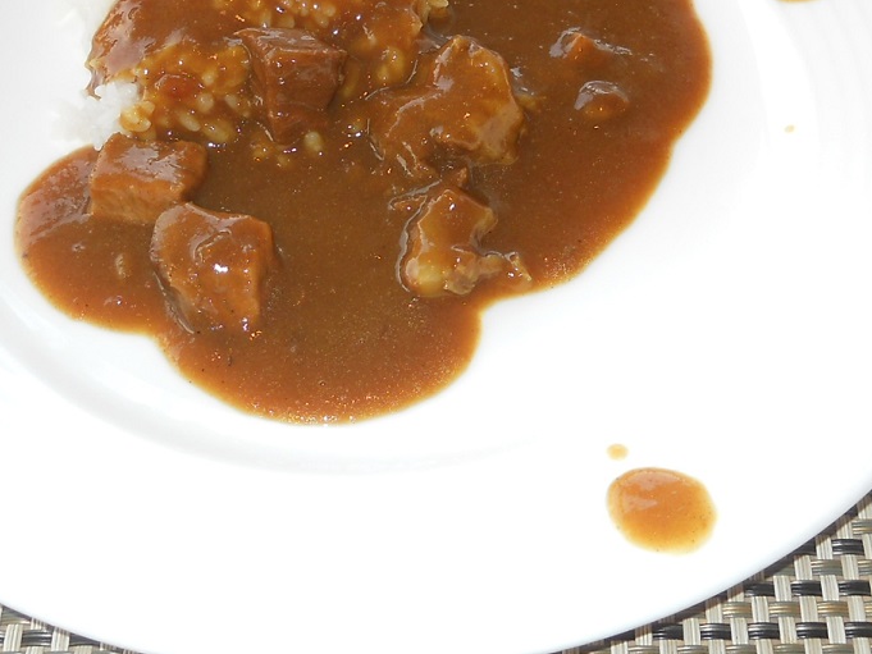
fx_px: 1864
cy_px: 159
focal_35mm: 74
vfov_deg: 19.8
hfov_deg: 26.3
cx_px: 428
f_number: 3.1
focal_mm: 6.72
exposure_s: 1/125
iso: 80
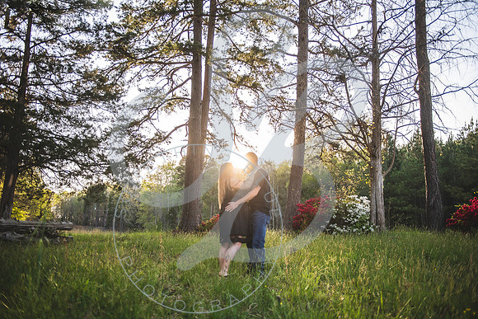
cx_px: 238
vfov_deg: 42.2
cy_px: 160
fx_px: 413
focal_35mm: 31
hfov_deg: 60.1
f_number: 2.8
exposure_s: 1/320
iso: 100
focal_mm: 31
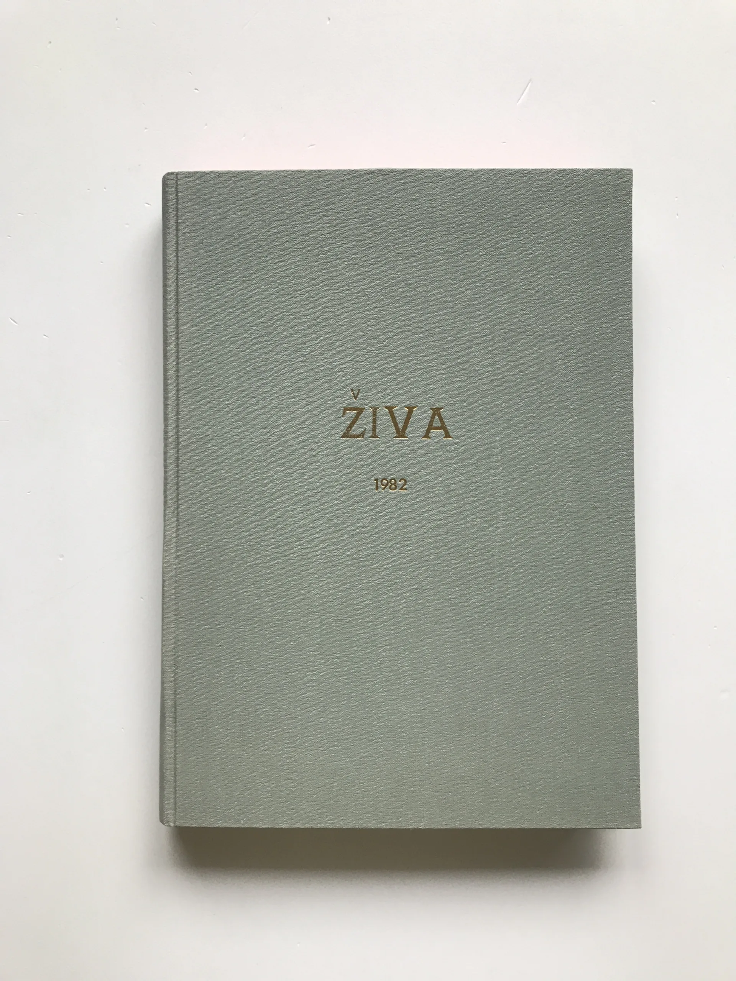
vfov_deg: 63.4
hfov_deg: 49.7
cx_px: 368
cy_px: 490
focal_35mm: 28
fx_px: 794
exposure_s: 1/33
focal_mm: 3.99
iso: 25
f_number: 1.8
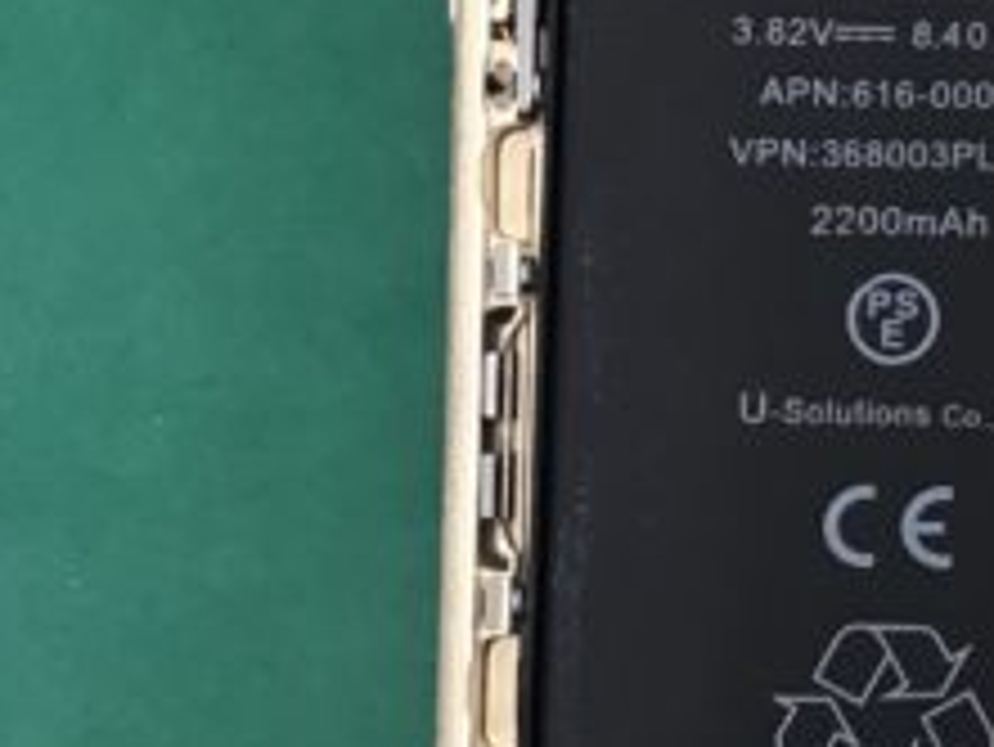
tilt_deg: -86.7
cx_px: 1394
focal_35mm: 126
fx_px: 3620
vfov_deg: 11.8
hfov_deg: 14.8
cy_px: 236
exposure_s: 1/30
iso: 64
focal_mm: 3.3
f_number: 2.4
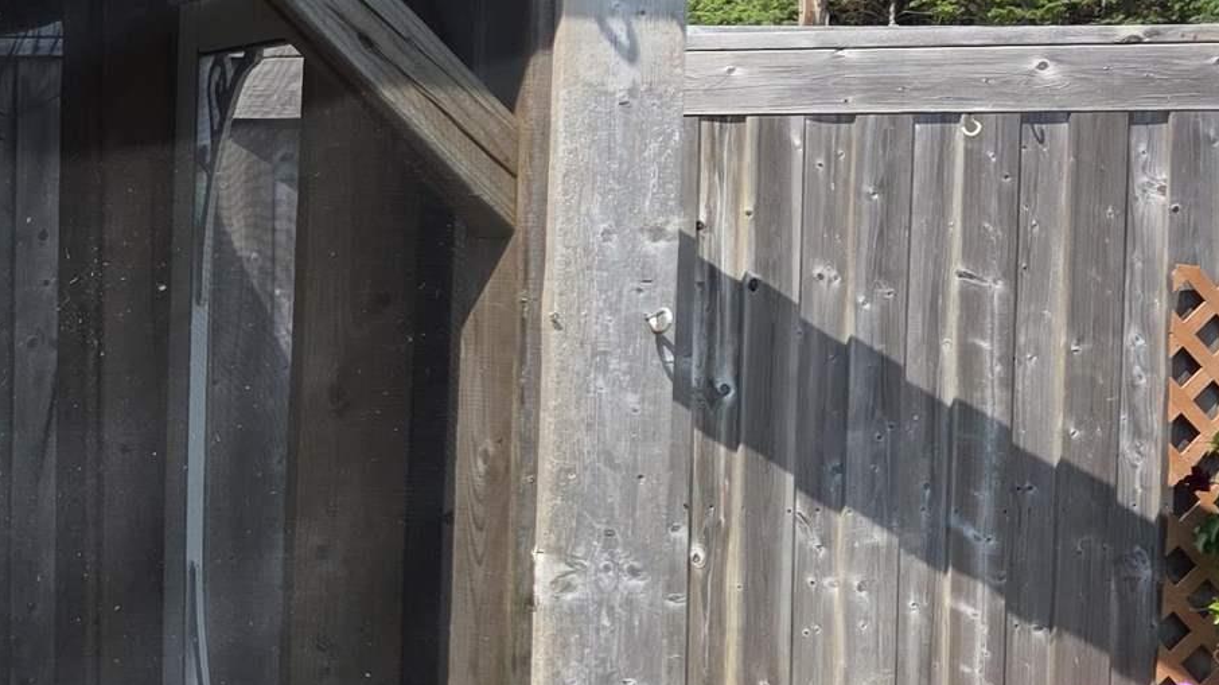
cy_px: 398
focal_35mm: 85
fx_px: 2747
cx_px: -780
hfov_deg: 20.2
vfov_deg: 14.2
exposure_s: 1/3009
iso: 80
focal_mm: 6.3
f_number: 1.7
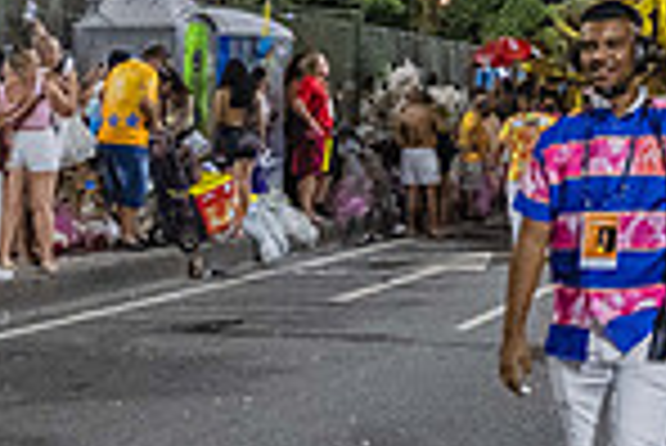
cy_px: -104
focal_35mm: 94
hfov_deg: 19.8
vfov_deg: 14.1
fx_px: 1741
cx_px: 878
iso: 3200
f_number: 4
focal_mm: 16.5
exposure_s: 1/100
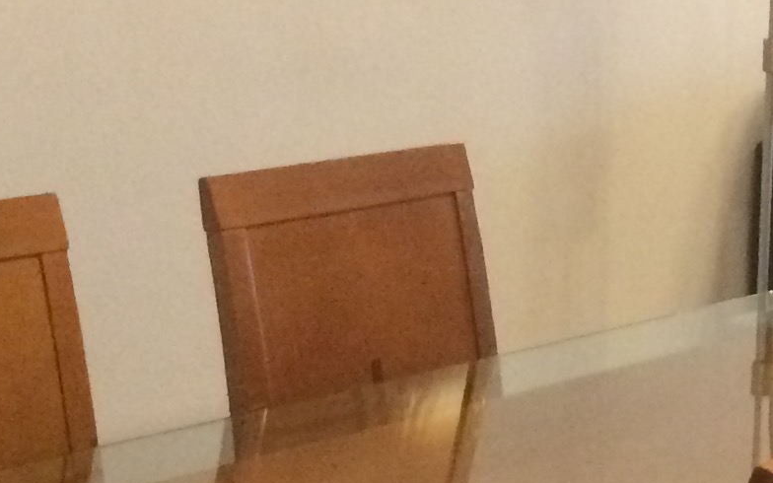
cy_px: 283
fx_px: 2697
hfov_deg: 16.2
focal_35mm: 128
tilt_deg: -10.3
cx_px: 633
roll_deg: -1.6
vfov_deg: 10.2
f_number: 2.2
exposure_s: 1/25
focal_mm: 4.15
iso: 320
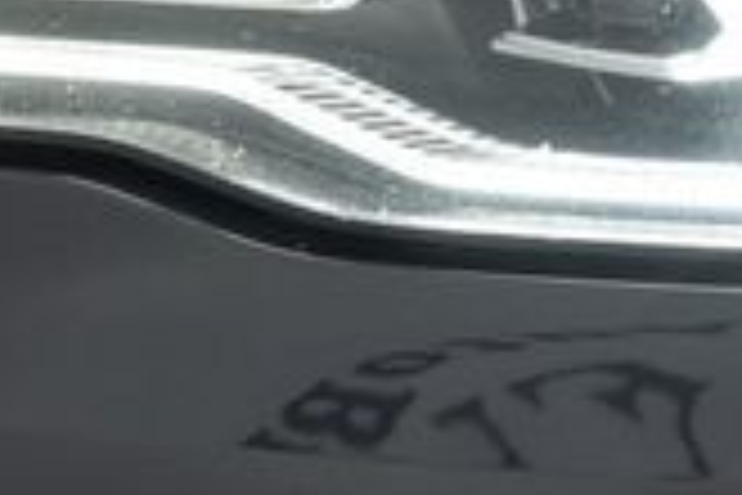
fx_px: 3359
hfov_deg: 12.4
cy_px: 142
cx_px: 823
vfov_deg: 8.4
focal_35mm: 163
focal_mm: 28
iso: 200
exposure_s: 1/40
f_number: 3.2
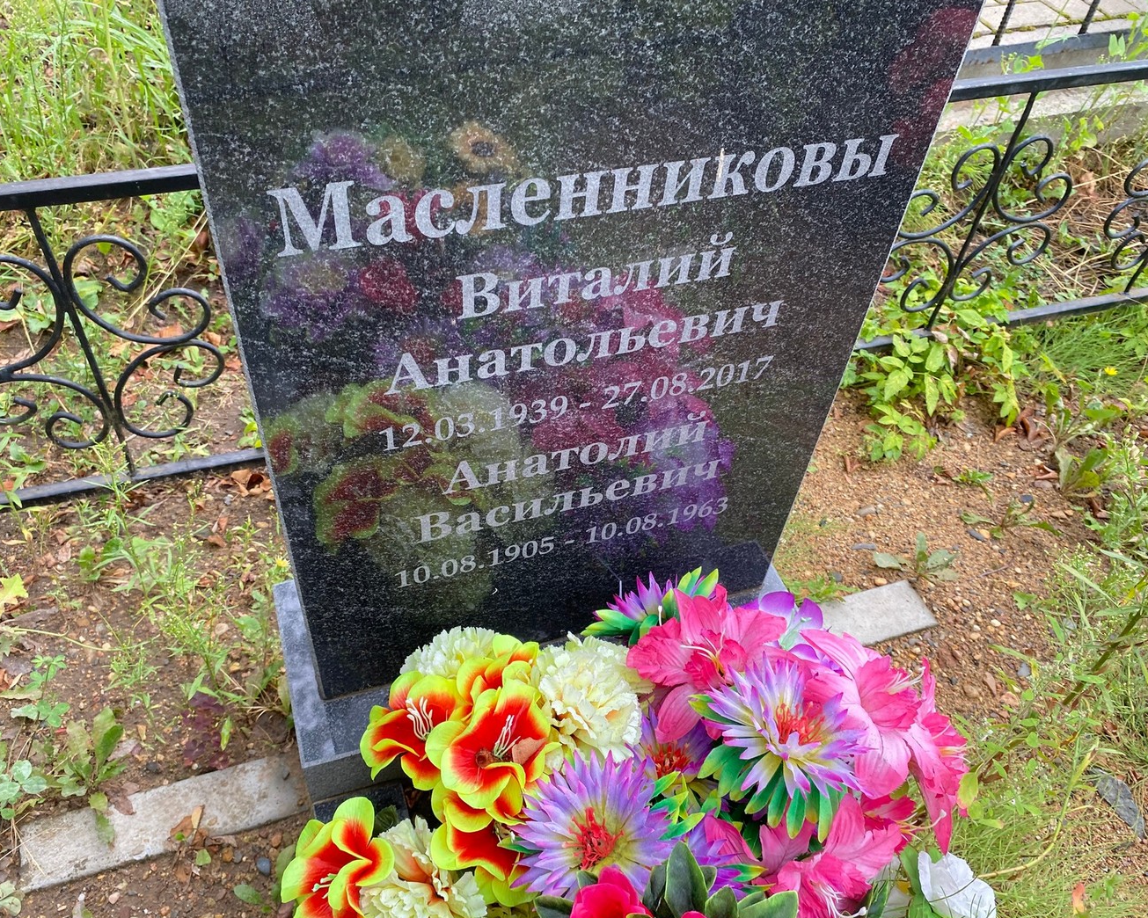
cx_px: 579
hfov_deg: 62.2
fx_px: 951
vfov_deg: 51.5
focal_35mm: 28
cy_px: 473
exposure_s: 1/122
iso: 32
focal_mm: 4.25
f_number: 1.8
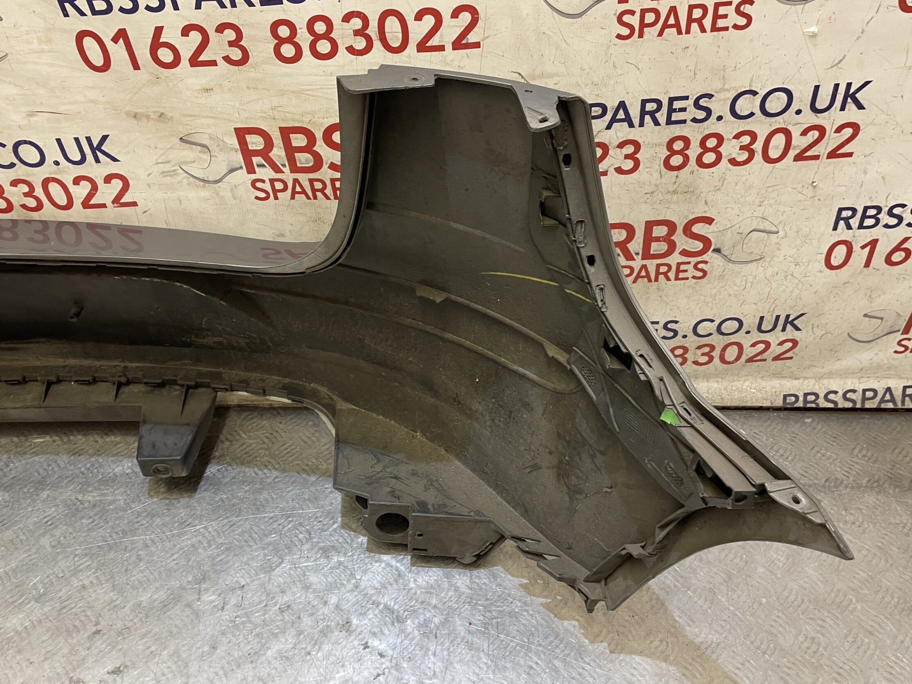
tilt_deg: -44.6
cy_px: 348
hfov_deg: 60.0
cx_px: 446
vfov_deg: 46.8
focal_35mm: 30
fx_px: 790
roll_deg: -0.5
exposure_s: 1/50
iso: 125
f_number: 1.6
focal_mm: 4.2
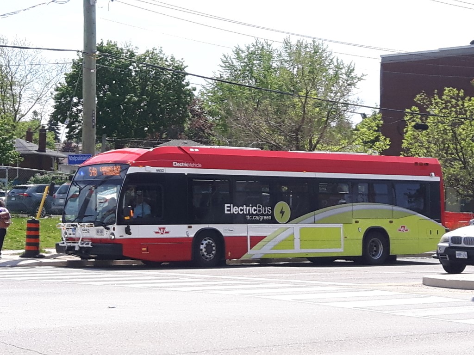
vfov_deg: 45.4
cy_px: 178
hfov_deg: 58.4
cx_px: 237
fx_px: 424
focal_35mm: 31
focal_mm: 3.7
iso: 40
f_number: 1.9
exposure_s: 1/953
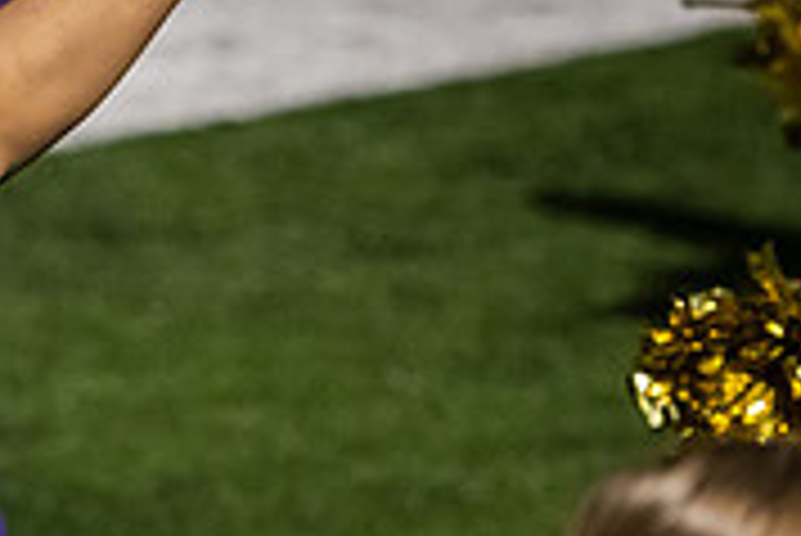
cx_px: -324
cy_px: -11
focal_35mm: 424
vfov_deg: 3.2
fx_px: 9441
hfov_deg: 4.8
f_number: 3.2
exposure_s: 1/500
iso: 4000
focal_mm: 130
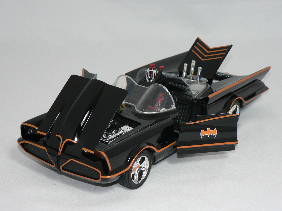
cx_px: 141
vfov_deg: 18.4
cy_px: 106
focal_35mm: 80
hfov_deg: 24.4
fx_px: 652
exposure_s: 1/60
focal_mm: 13.4
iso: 80
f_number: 3.2
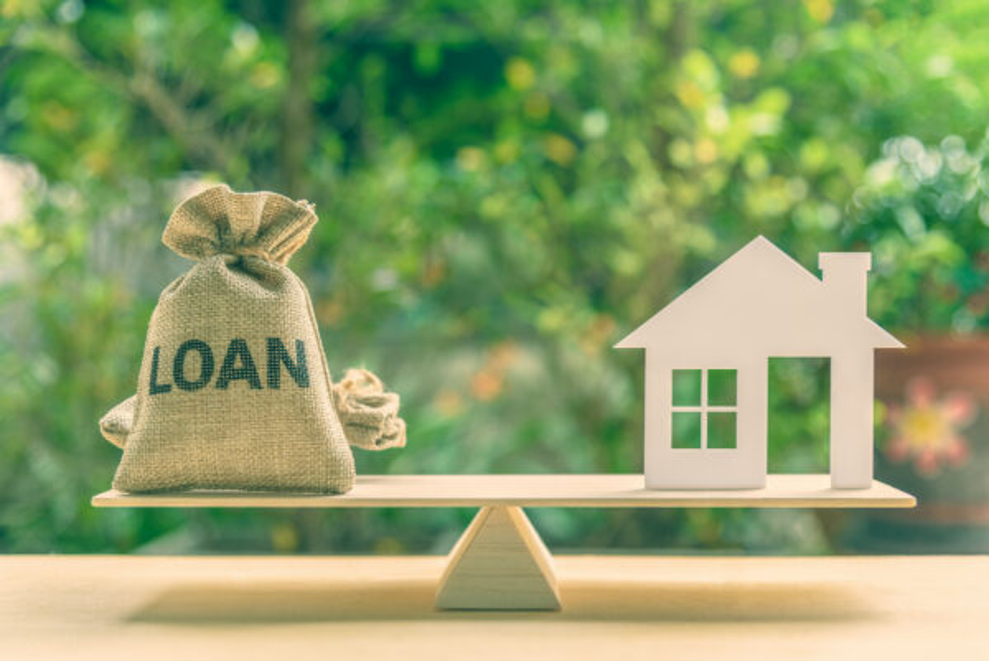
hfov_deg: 38.2
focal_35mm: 52
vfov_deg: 26.0
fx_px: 1430
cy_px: 330
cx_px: 494
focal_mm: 52
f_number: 4
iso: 80
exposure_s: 1/60
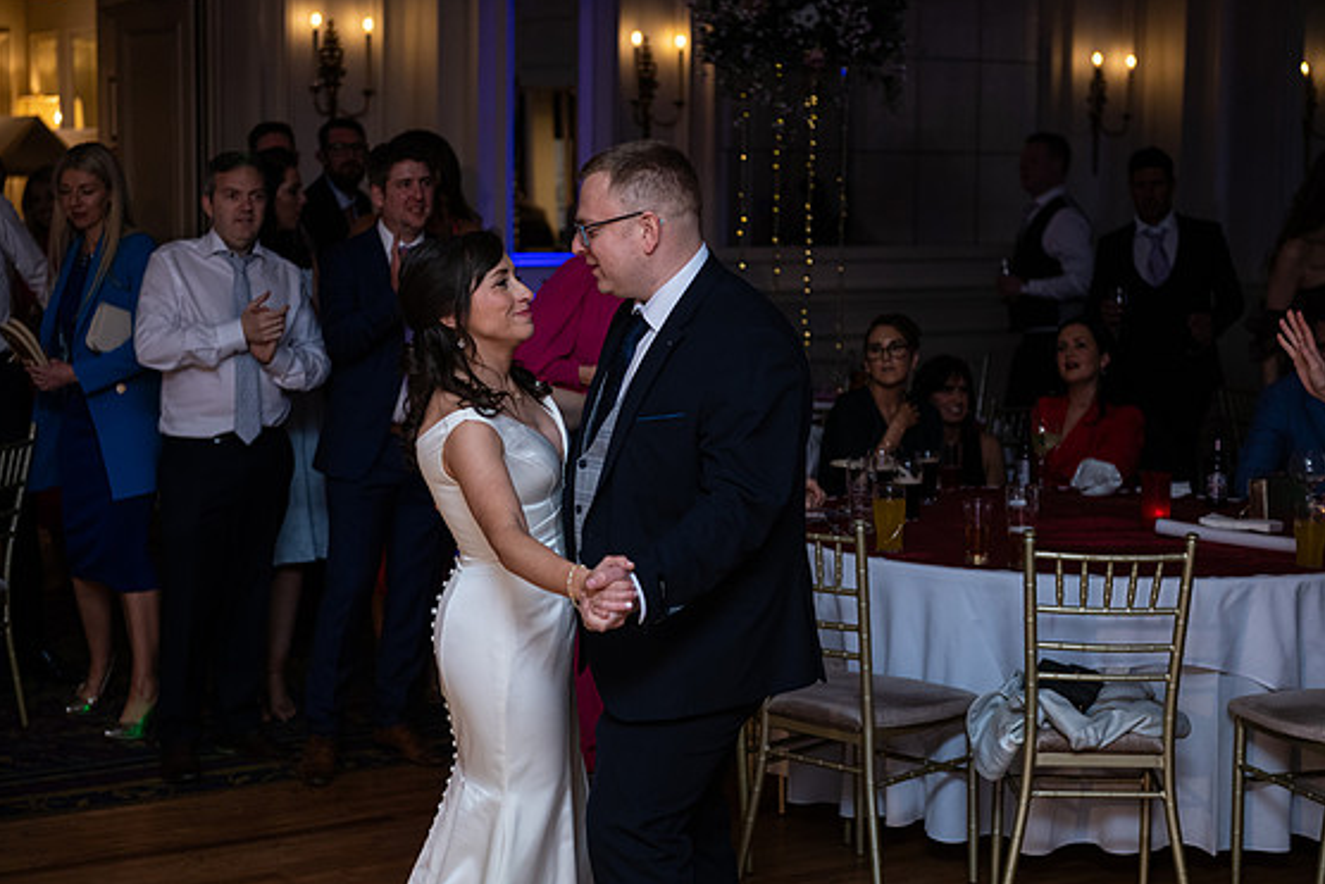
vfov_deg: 18.7
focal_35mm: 73
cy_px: 452
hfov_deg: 27.7
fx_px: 2687
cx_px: 662
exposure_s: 1/160
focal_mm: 70
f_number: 3.5
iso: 800
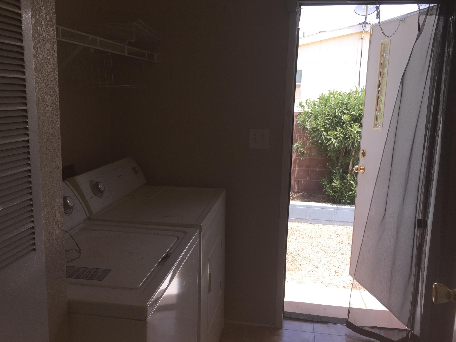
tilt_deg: -11.6
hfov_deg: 58.3
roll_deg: -1.6
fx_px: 408
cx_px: 217
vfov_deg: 45.4
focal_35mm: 31
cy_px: 179
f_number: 2.2
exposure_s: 1/573
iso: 32
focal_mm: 4.15
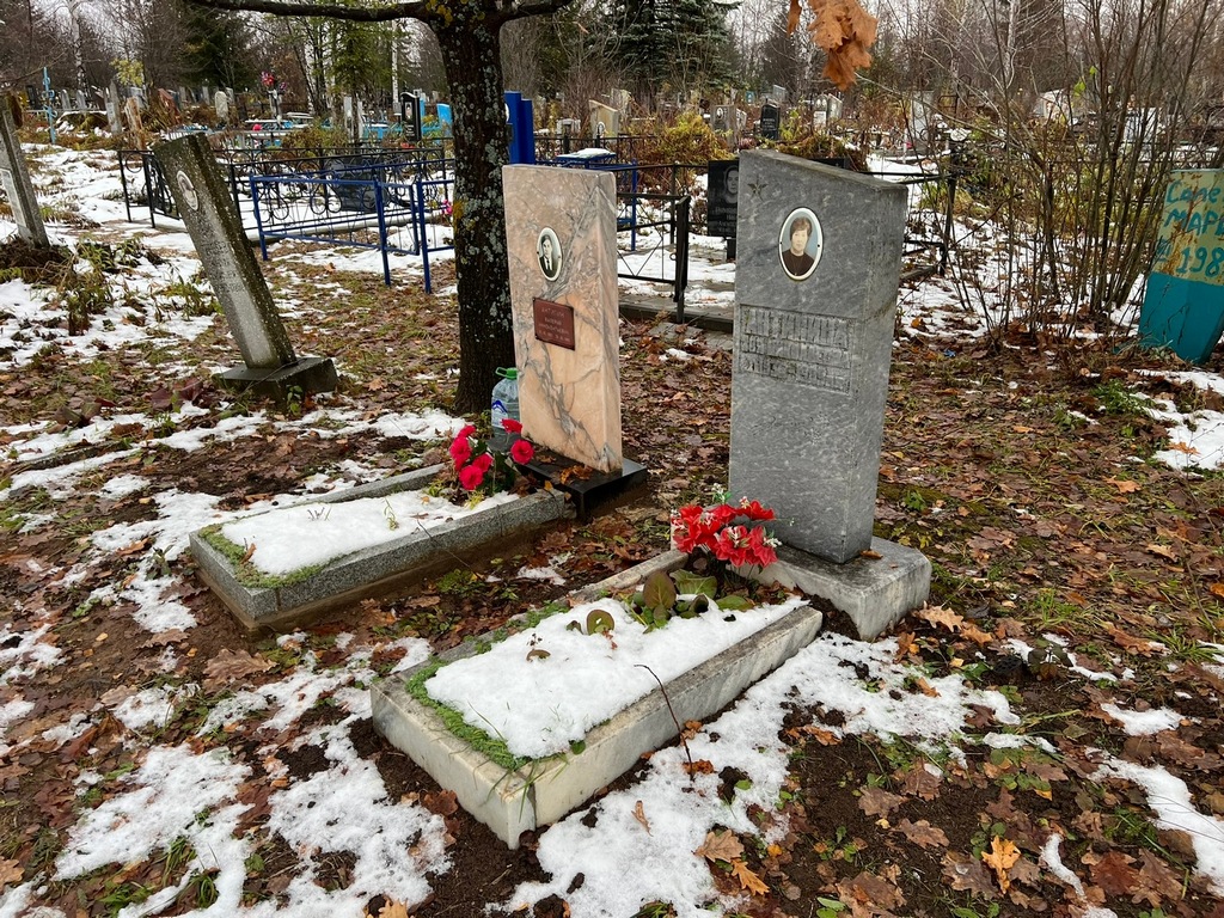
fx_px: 919
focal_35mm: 26
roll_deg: -1.5
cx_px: 612
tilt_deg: -18.3
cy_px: 459
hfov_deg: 67.3
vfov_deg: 53.1
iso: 40
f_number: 1.5
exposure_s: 1/249
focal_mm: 5.7
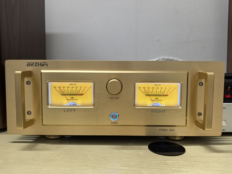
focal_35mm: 27
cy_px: 87
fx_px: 181
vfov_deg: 51.4
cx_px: 116
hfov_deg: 65.3
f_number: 2
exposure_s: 1/33.3
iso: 320
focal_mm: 6.98
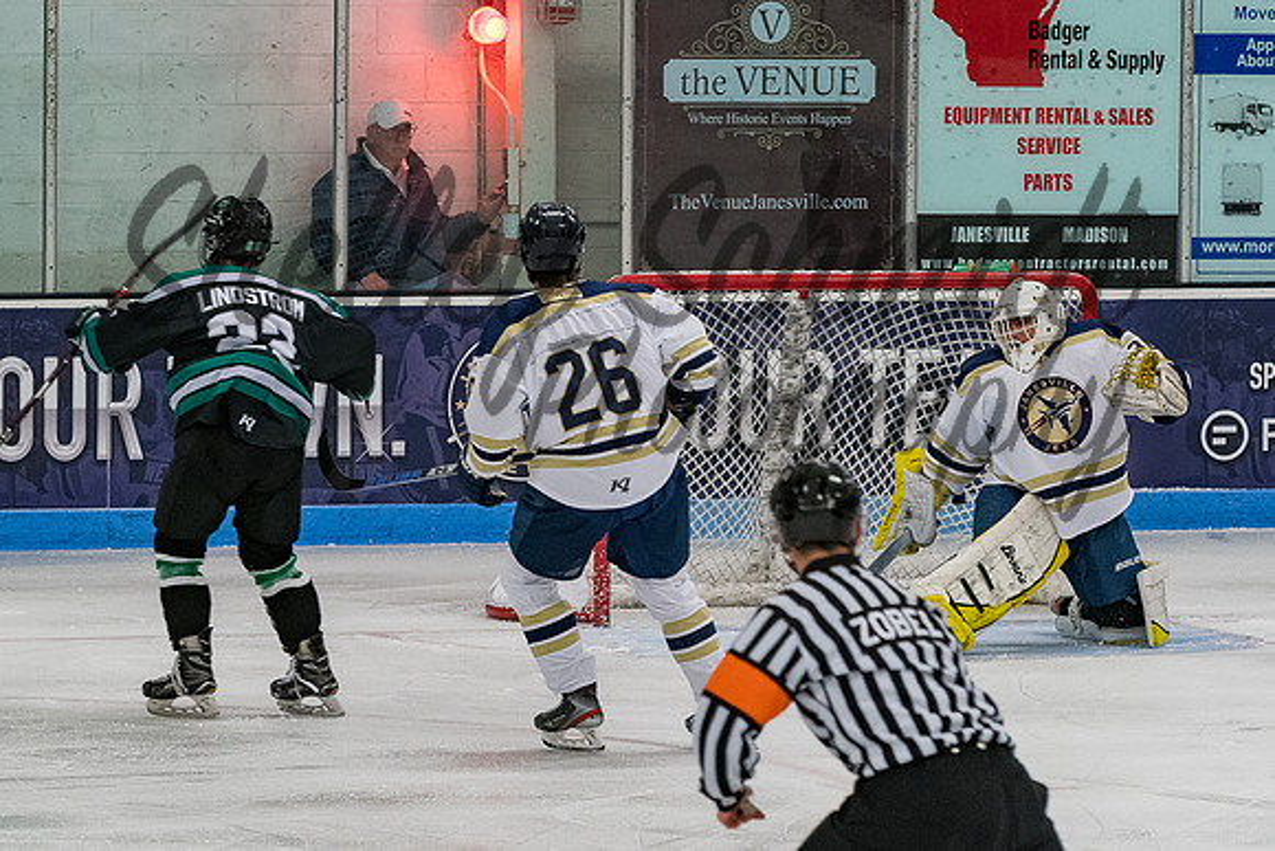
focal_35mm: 295
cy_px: 502
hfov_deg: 7.0
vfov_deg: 4.7
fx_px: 10457
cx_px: 993
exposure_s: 1/800
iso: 2000
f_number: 3.5
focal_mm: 125
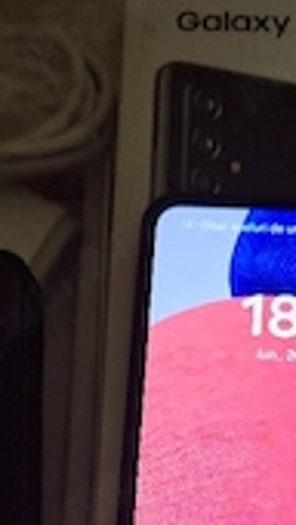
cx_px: 114
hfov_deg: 20.4
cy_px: 547
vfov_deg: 32.1
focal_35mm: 59
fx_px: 821
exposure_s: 1/40
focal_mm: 5.54
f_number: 1.8
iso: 320
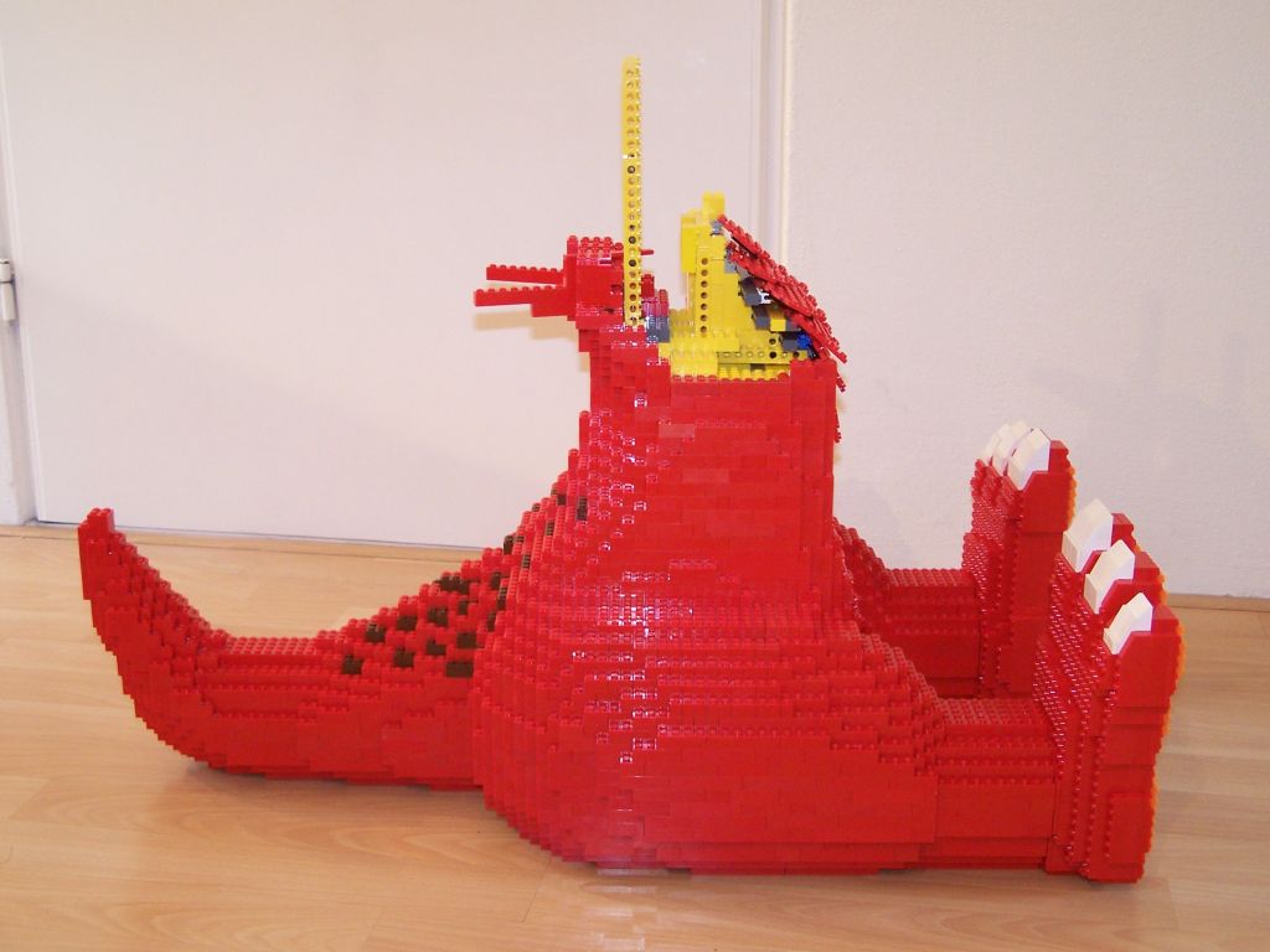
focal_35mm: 48
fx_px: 1761
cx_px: 635
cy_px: 476
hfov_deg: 39.7
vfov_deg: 30.3
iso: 140
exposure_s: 1/3
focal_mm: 8
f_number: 3
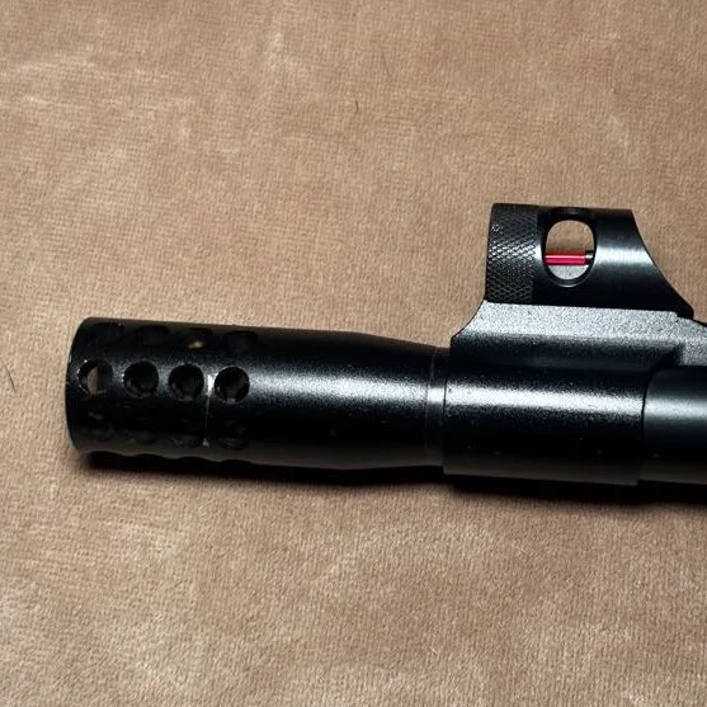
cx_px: 388
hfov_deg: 25.0
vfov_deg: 25.0
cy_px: 400
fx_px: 1594
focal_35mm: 69
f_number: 1.6
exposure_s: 1/60
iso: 80
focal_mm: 5.96
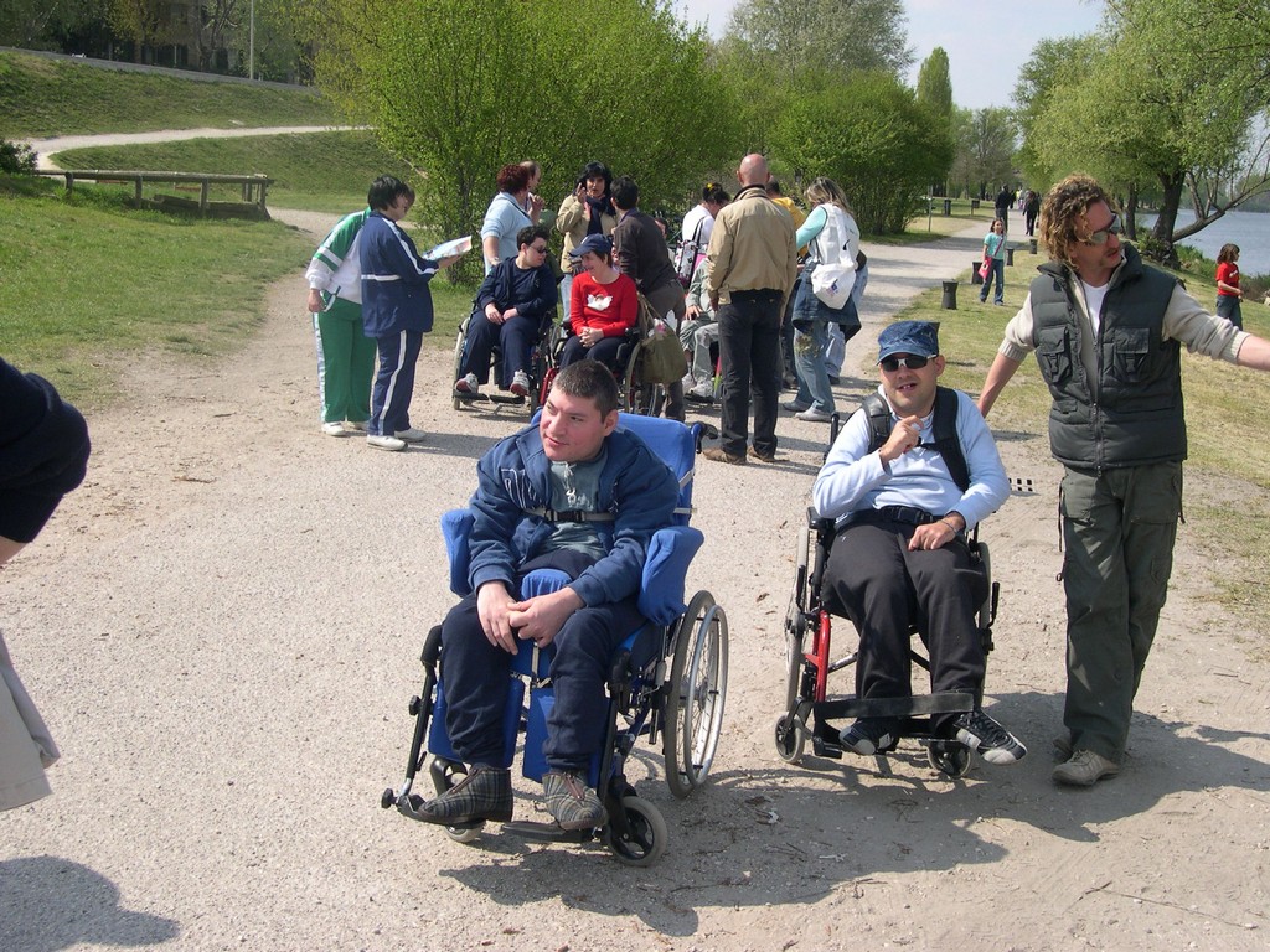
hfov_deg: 44.8
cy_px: 476
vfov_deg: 34.3
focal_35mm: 42
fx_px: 1541
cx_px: 635
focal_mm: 9
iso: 100
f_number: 8
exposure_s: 1/159
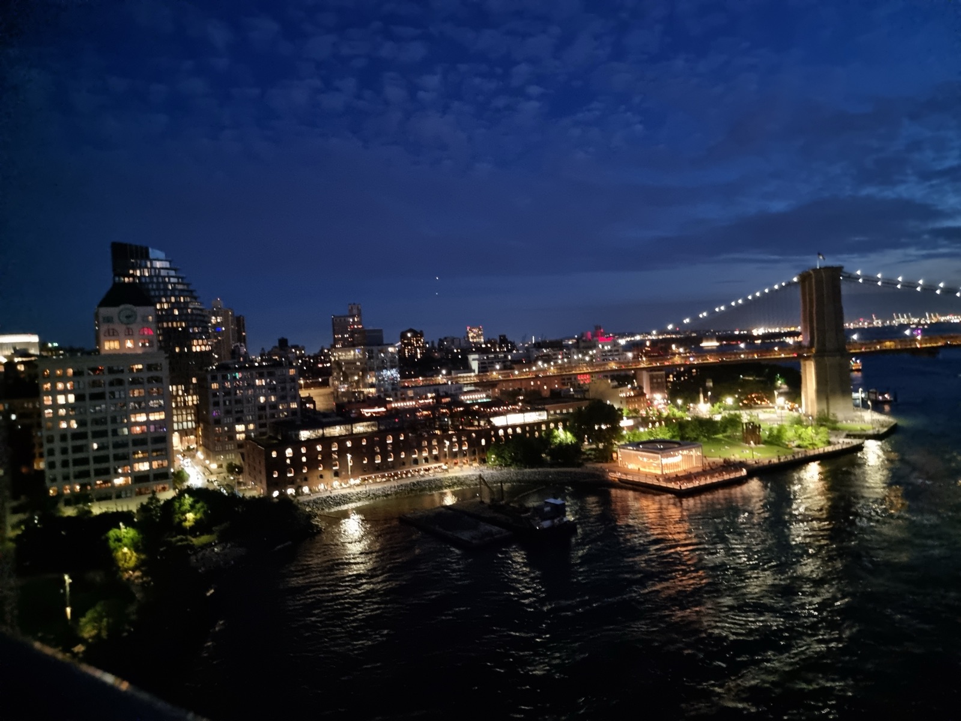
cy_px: 360
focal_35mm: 24
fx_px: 666
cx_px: 480
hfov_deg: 71.6
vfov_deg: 56.8
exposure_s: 1/20
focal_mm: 6.7
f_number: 1.8
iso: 1600
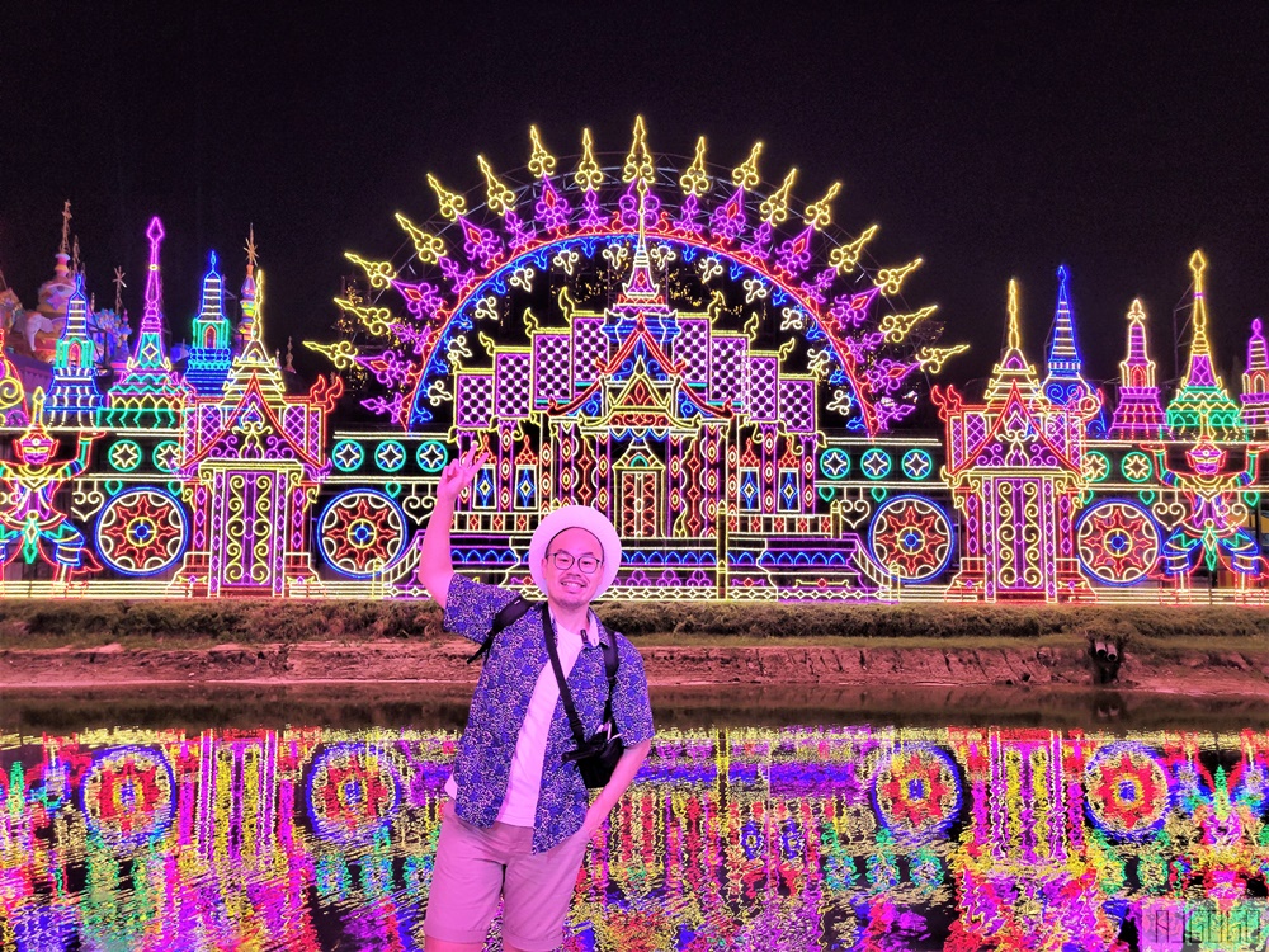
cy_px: 476
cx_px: 634
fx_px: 953
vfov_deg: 53.1
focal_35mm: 26
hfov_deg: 67.3
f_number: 1.8
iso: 200
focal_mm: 5.4
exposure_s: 1/50
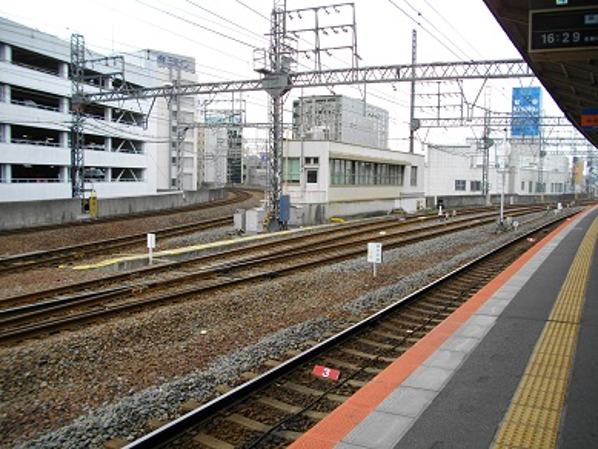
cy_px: 224
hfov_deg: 56.8
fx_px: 553
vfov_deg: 44.2
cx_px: 299
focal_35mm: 32
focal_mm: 5.7
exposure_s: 1/250
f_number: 2.9
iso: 100
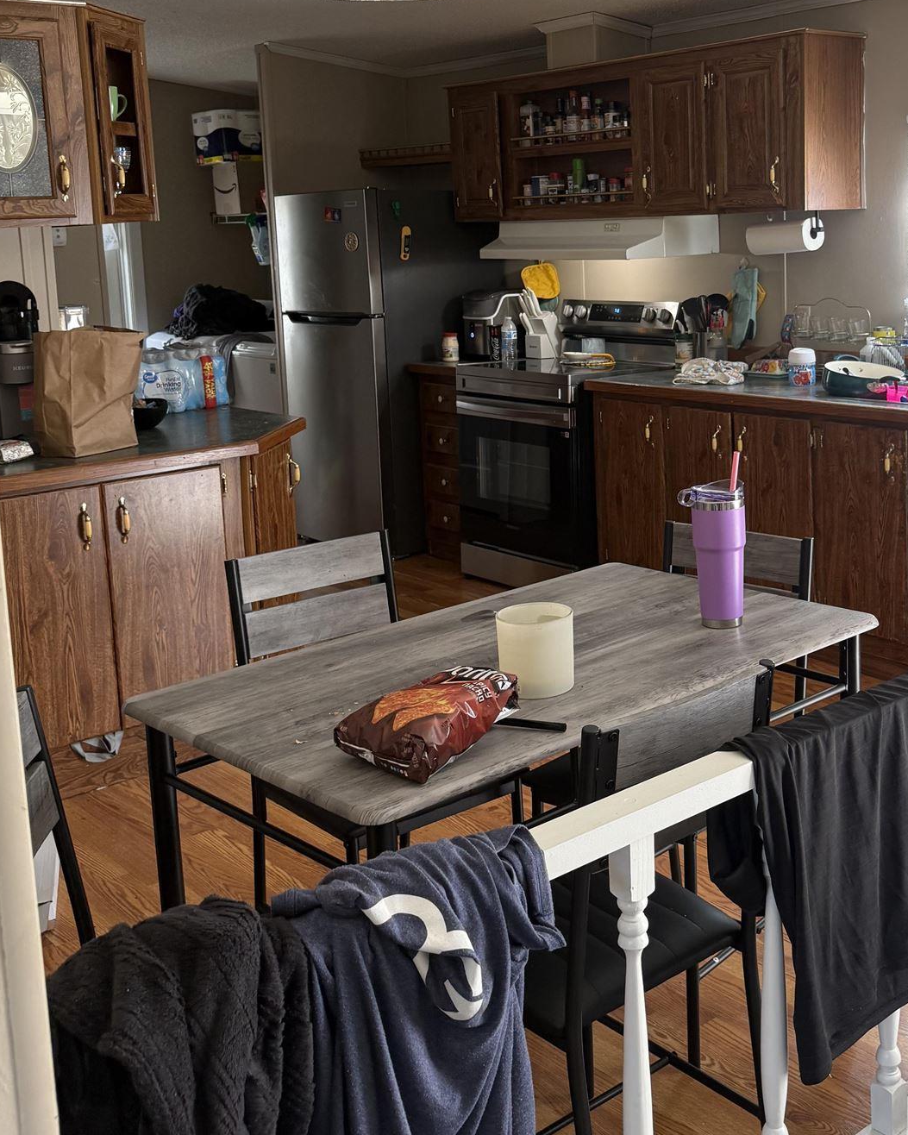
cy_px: 404
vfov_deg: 44.3
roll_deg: +1.1
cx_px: 638
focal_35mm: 41
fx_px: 1377
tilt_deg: -7.3
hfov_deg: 36.0
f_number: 1.78
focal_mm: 6.76
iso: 160
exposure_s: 1/121
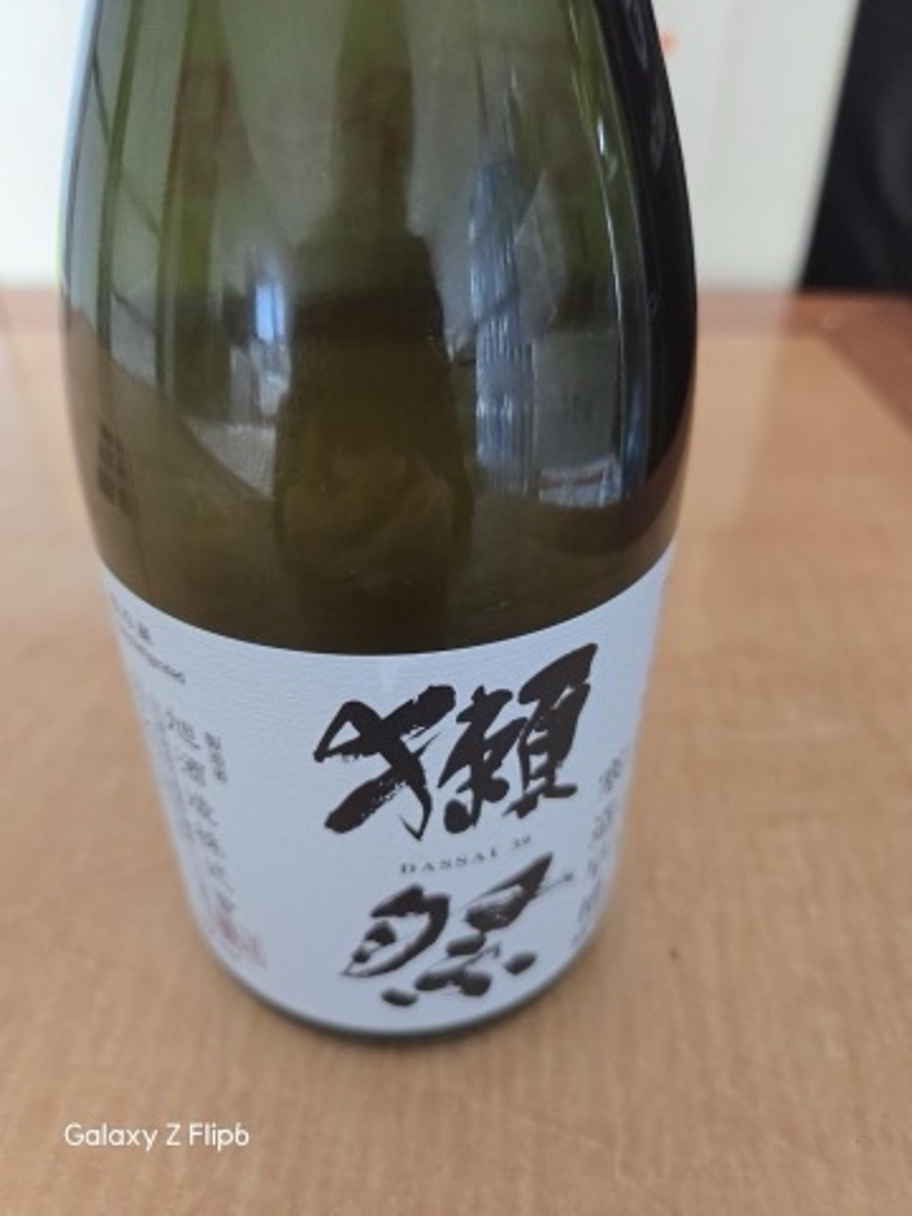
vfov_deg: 73.9
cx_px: 456
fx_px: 808
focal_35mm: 23
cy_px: 608
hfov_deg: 58.9
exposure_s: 1/40
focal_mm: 5.4
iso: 200
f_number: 1.8
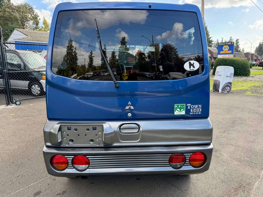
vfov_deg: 56.8
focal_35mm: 24
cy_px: 98
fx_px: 182
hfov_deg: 71.6
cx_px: 132
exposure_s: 1/796
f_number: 1.78
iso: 100
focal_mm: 6.76
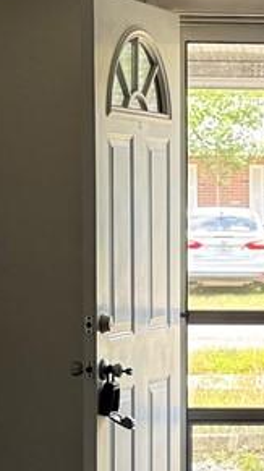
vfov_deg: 14.9
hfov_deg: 8.2
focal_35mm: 144
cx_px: 379
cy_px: 354
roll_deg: +0.0
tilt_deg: -4.2
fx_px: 1798
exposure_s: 1/232
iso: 160
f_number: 1.78
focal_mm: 6.76
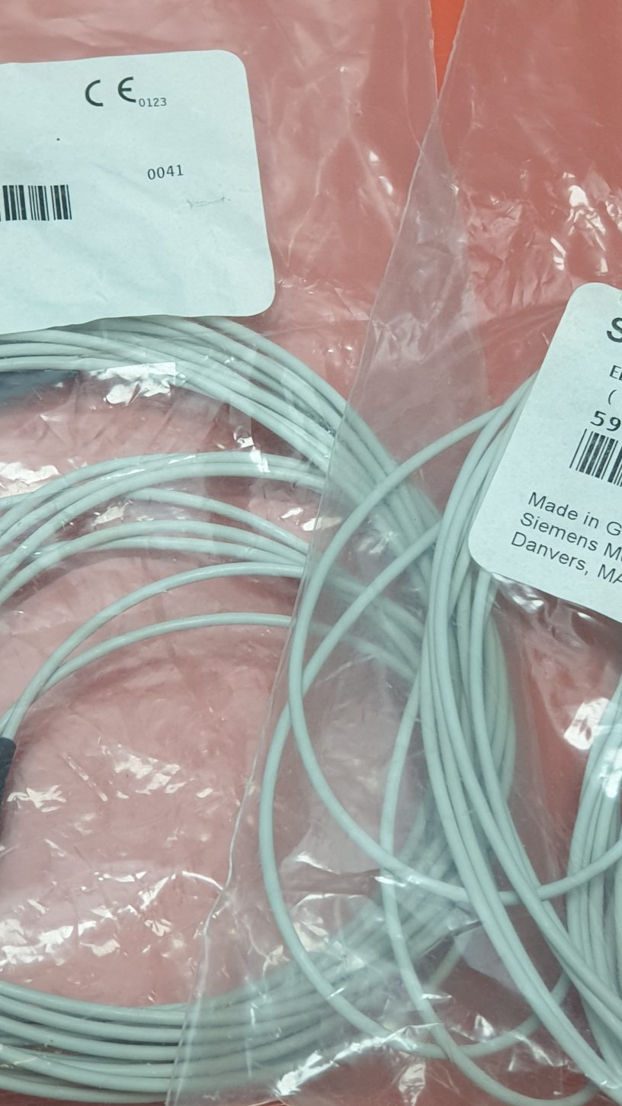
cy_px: 463
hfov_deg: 12.1
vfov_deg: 21.3
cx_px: 372
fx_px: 2931
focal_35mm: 100
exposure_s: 1/33
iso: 64
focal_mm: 6
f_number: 2.4
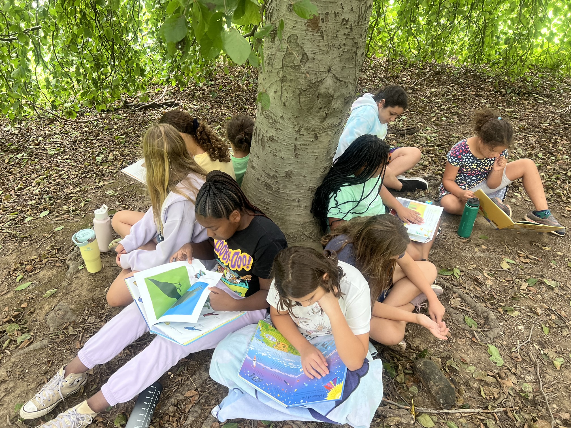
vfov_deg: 53.1
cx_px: 286
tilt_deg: -31.7
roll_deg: +1.1
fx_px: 429
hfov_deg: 67.3
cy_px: 214
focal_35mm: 26
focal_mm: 5.7
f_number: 1.5
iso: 200
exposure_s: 1/60
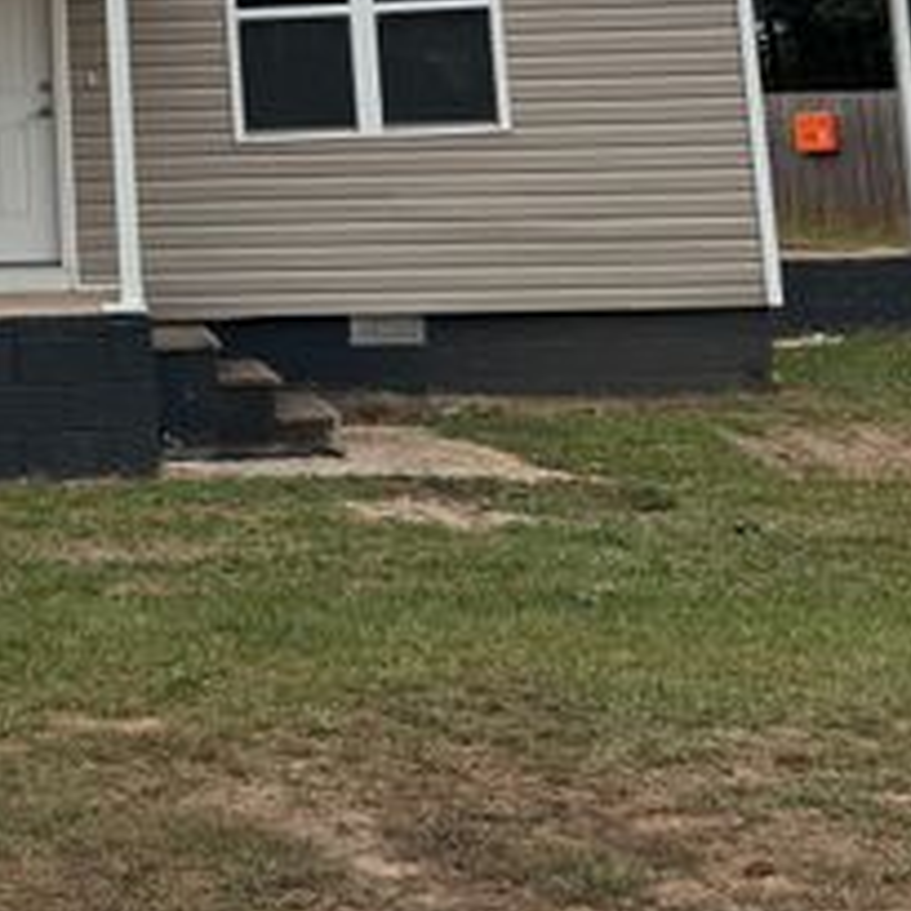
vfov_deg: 23.3
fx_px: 2054
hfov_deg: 23.6
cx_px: -71
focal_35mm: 69
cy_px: -127
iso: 80
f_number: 1.78
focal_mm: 6.76
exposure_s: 1/4950
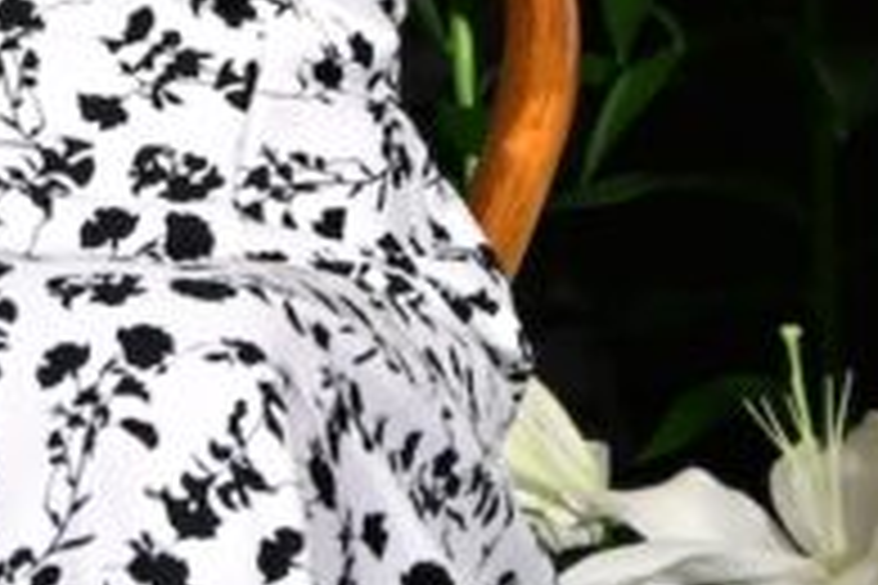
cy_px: -500
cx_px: 320
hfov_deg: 3.6
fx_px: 14120
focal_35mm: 579
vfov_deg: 2.4
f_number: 6.3
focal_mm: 97
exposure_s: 1/200
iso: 4000
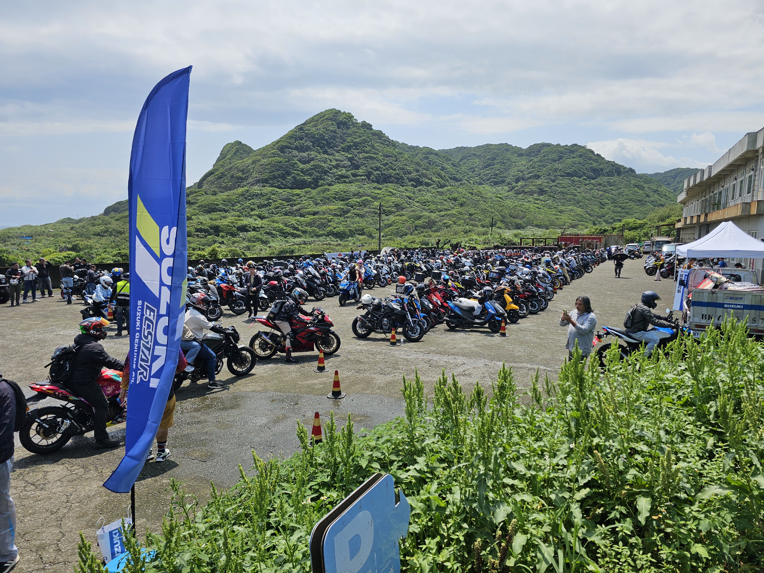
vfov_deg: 58.9
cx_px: 382
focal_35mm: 23
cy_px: 286
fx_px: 508
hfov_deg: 73.9
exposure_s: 1/1248
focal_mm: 6.3
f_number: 1.7
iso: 10
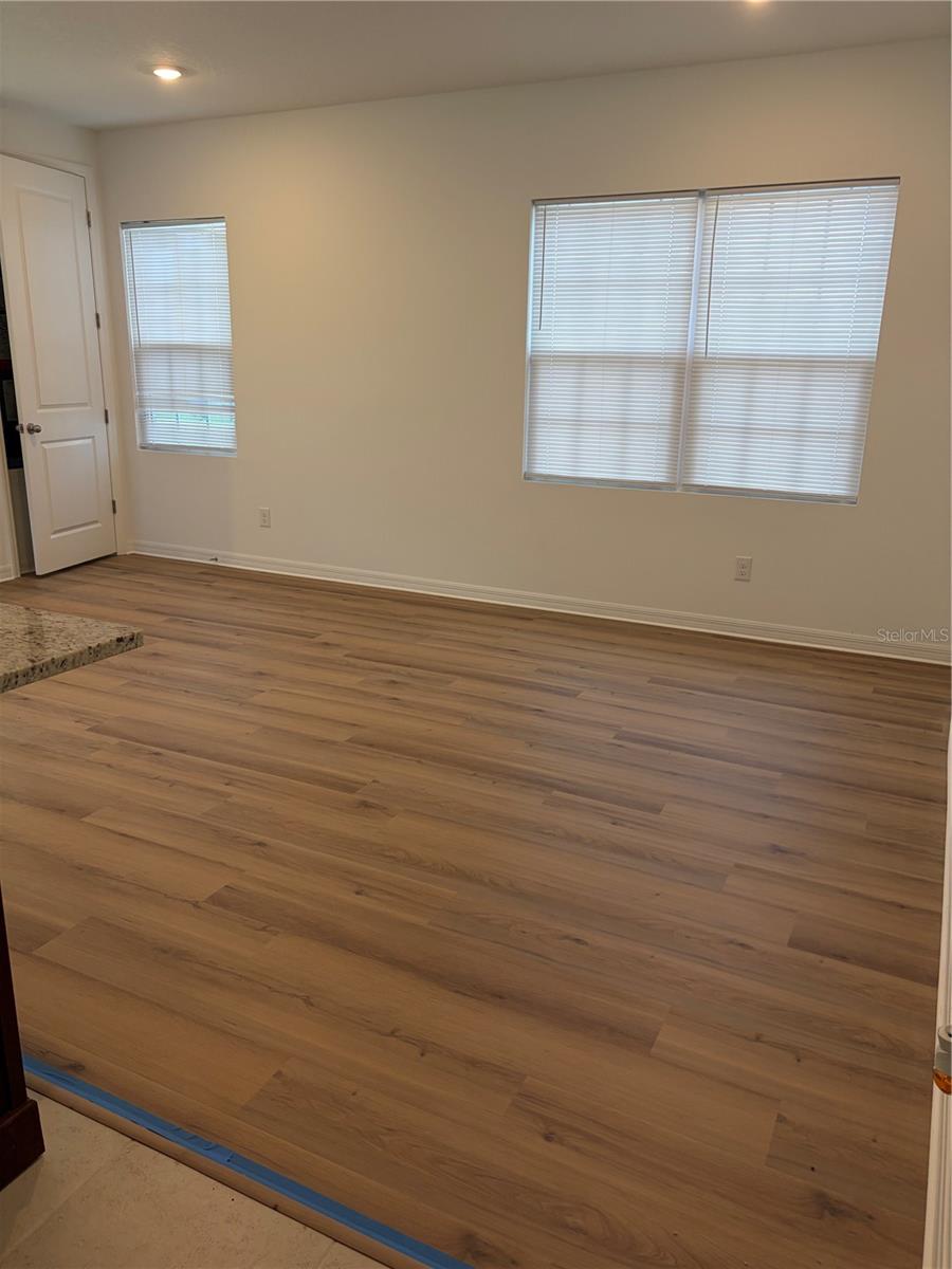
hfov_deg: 53.1
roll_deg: +1.0
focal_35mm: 26
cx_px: 476
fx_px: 953
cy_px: 634
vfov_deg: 67.3
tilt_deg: -14.8
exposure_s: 1/120
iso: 125
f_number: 1.6
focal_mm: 5.96
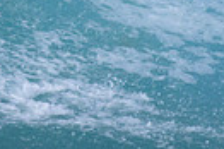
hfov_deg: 0.5
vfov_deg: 0.3
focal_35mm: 4440
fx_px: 27592
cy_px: -92
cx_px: 46
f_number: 11
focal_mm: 1000
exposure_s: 1/2000
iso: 1400
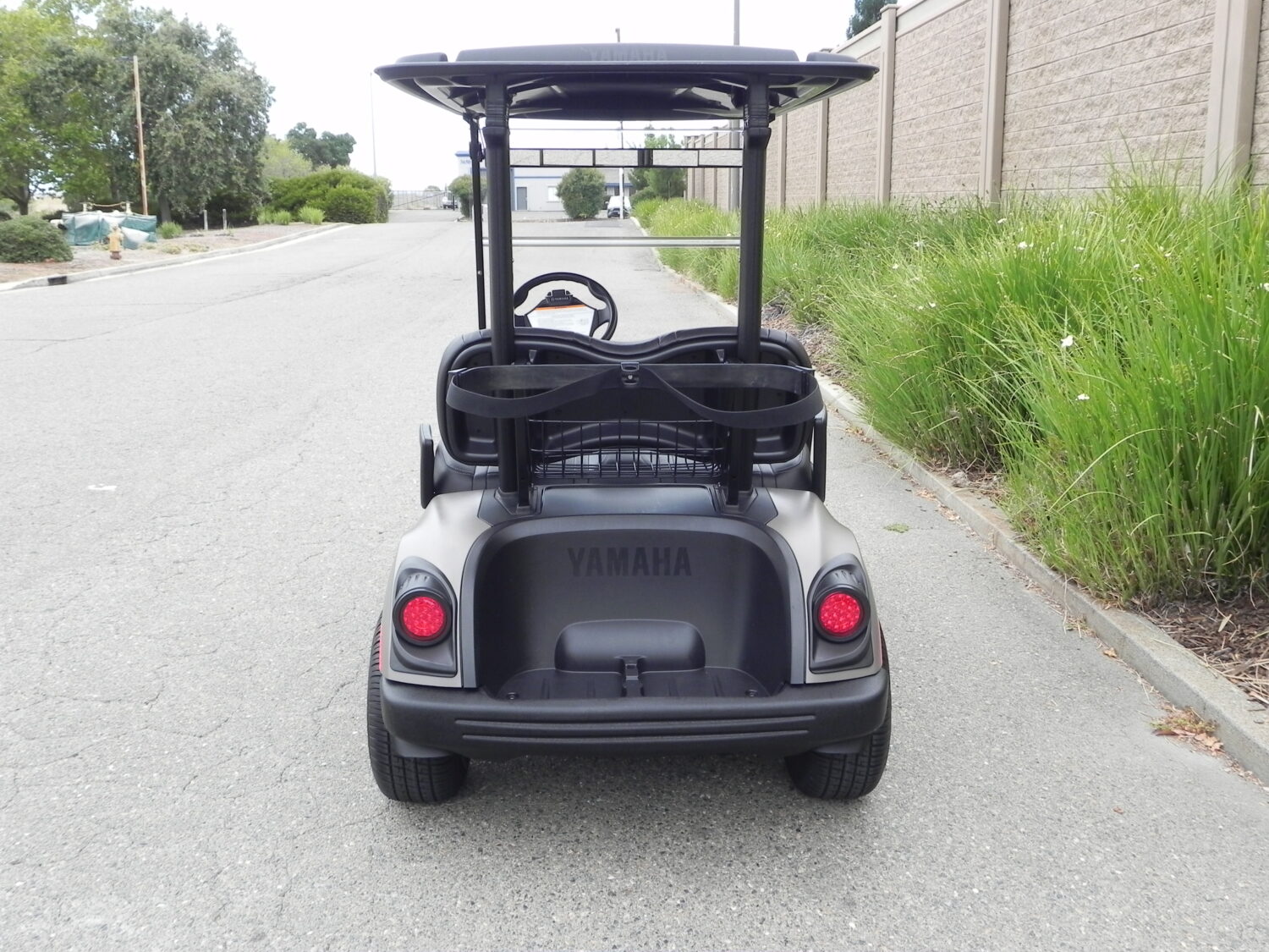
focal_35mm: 33
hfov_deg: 55.4
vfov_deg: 42.9
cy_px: 476
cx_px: 634
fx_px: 1210
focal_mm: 5.9
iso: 160
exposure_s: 1/173
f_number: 5
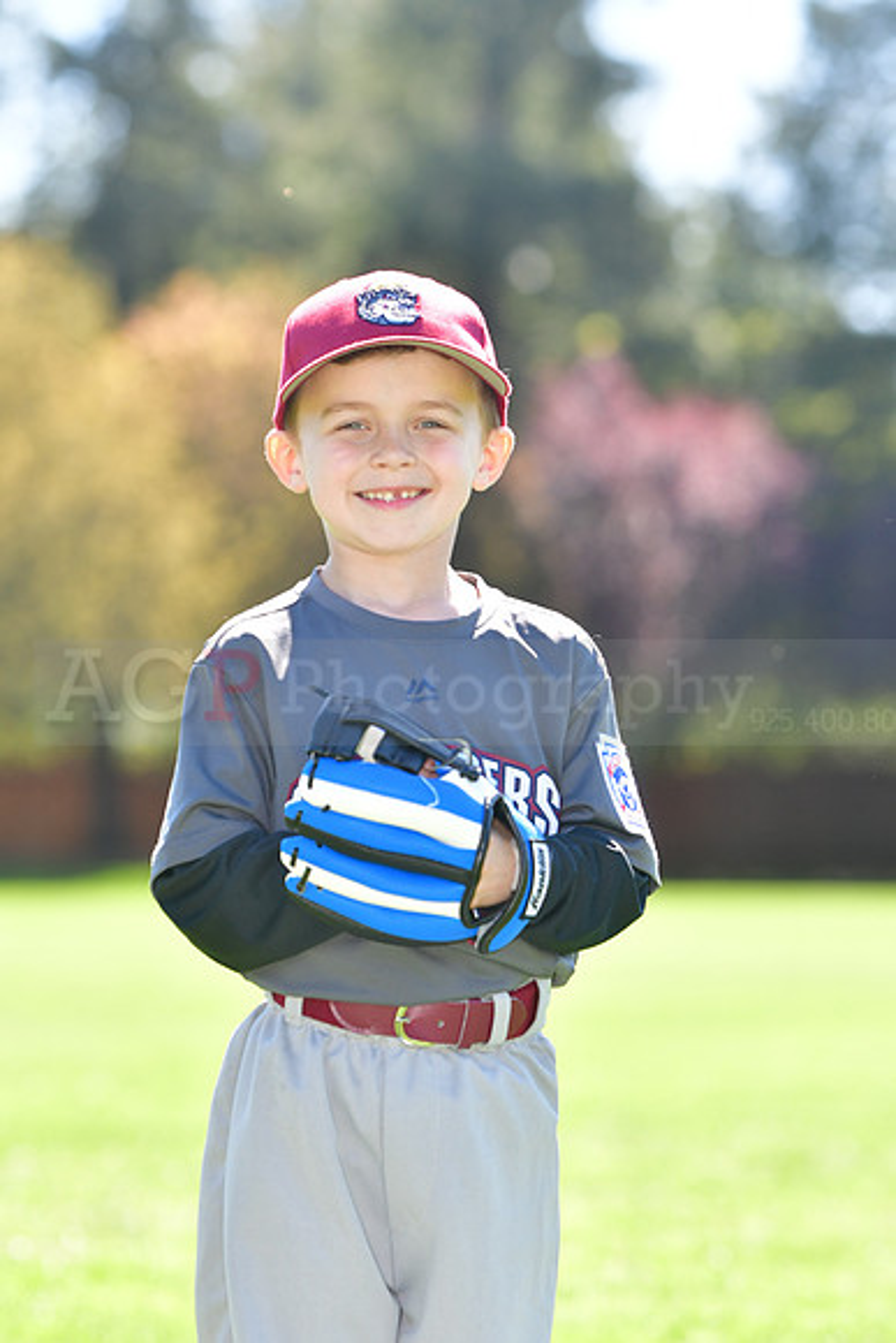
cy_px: 672
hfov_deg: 7.0
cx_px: 448
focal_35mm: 195
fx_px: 7275
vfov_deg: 10.5
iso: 400
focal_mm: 130
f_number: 4.5
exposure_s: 1/800
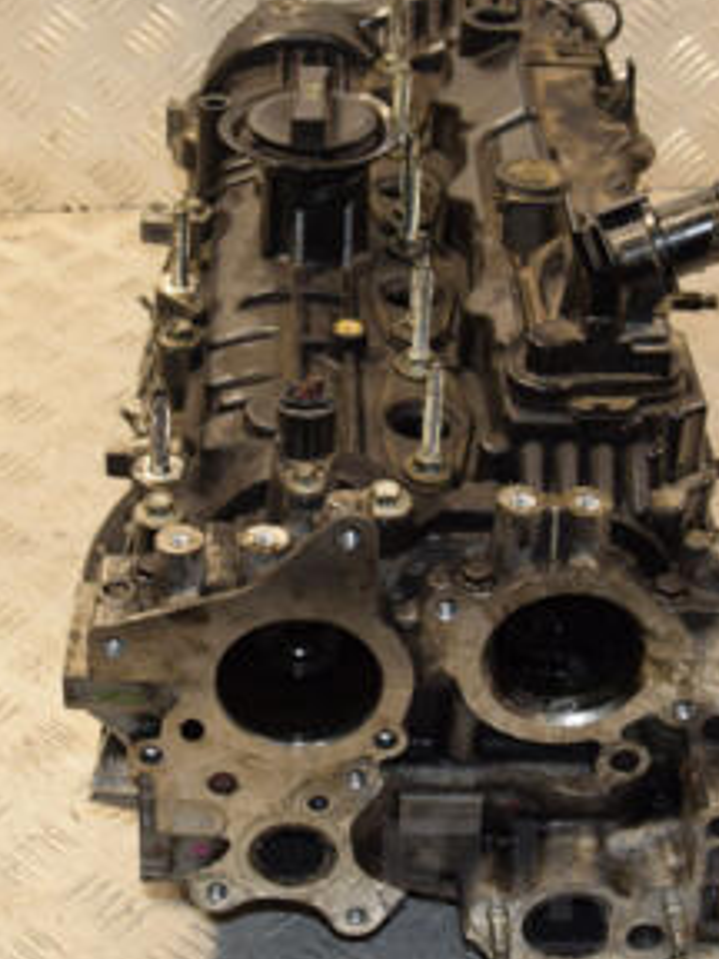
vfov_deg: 27.0
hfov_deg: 20.4
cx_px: 320
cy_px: 426
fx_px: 1994
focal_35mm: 72
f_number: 6.3
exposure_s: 1/200
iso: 800
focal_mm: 24
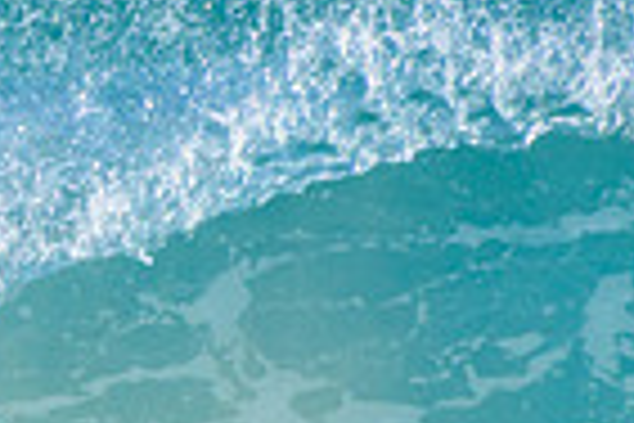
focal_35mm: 4099
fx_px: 72182
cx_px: -481
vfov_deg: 0.3
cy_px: 403
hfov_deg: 0.5
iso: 1100
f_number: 11
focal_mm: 1000
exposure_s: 1/2000
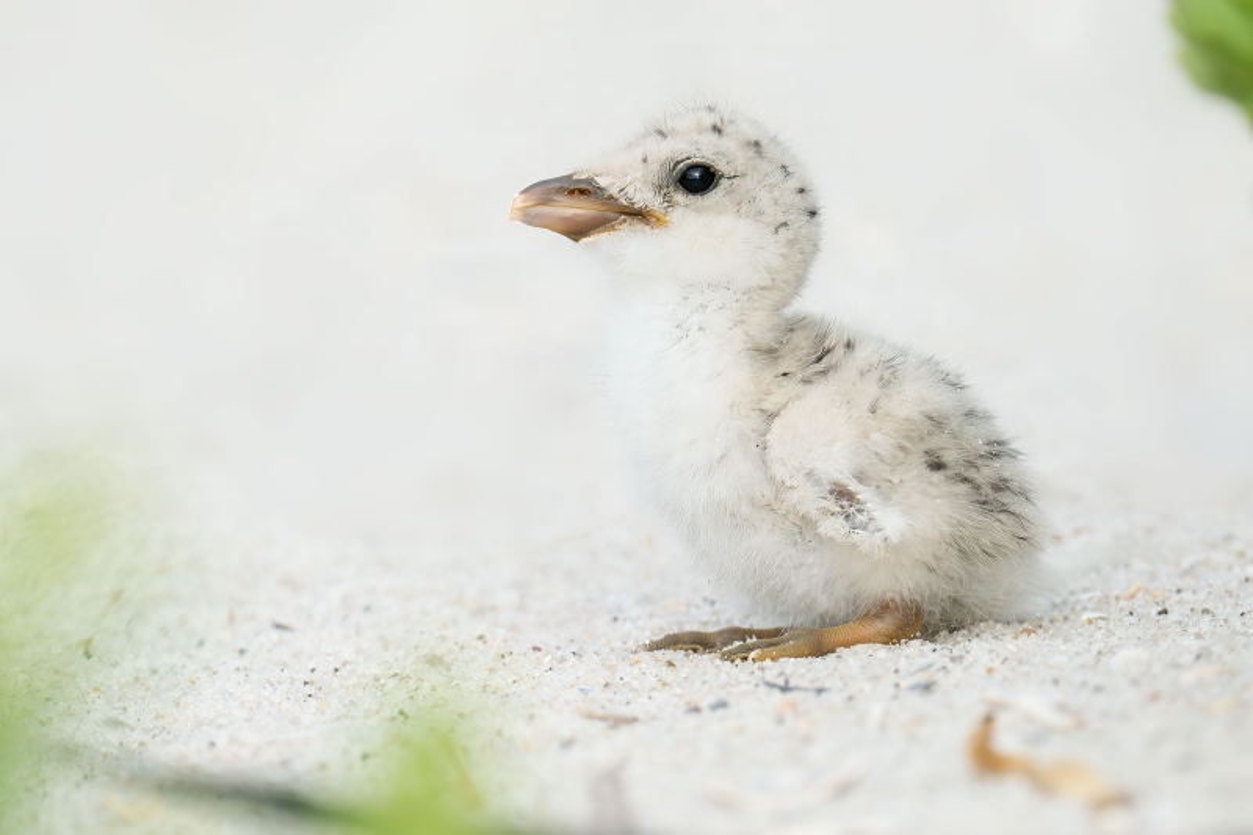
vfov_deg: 1.1
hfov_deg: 1.7
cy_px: 418
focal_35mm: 1200
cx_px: 626
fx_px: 41755
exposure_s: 1/500
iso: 2500
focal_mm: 800
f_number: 9
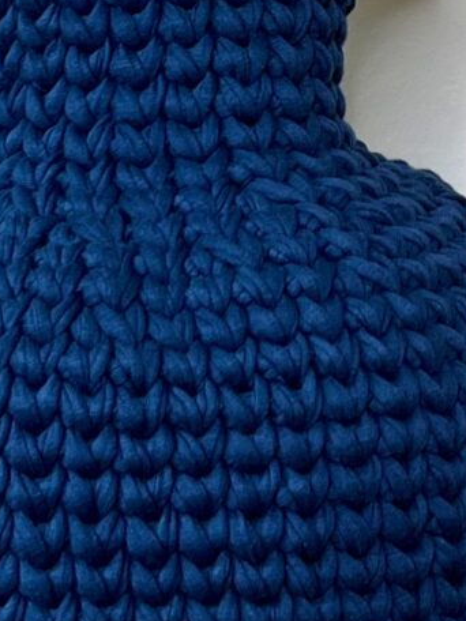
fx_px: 2621
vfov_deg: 13.2
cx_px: 458
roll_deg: +1.0
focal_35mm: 146
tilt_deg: -4.0
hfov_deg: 10.1
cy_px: -105
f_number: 1.5
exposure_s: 1/121
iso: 80
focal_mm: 5.7
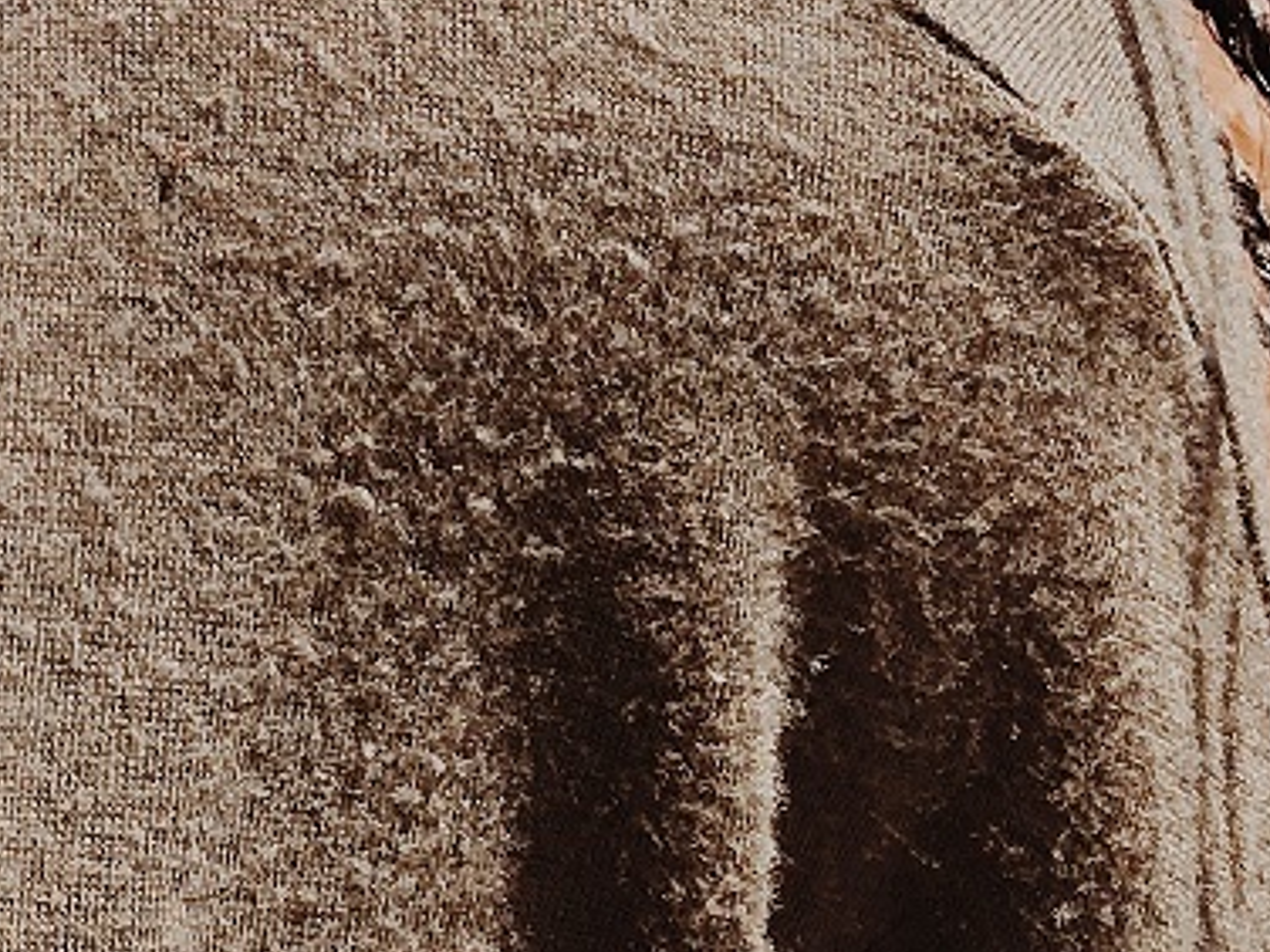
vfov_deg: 8.6
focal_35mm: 150
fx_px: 5503
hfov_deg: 12.2
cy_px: -1641
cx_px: -939
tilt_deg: +2.5
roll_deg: +2.8
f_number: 1.8
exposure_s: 1/906
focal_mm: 3.99
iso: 20
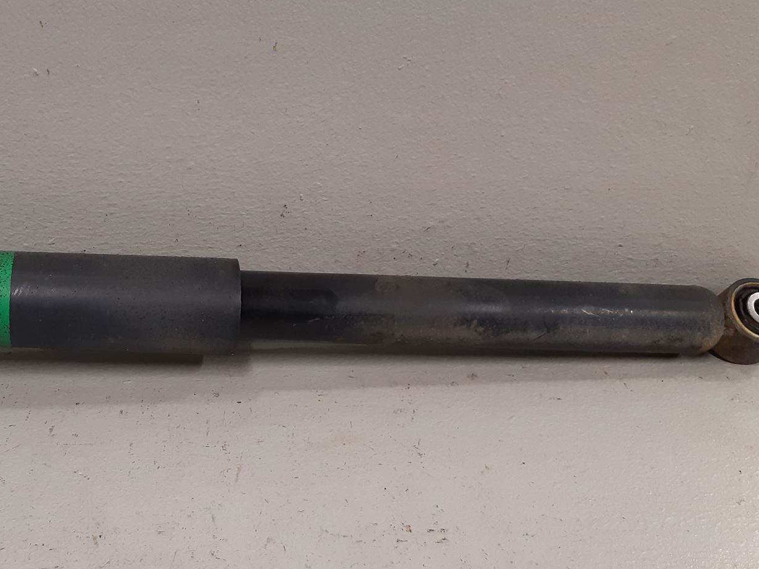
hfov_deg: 42.9
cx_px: 218
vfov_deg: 33.6
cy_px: 307
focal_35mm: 43
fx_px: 943
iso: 160
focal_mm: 3.93
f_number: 1.7
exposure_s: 1/50
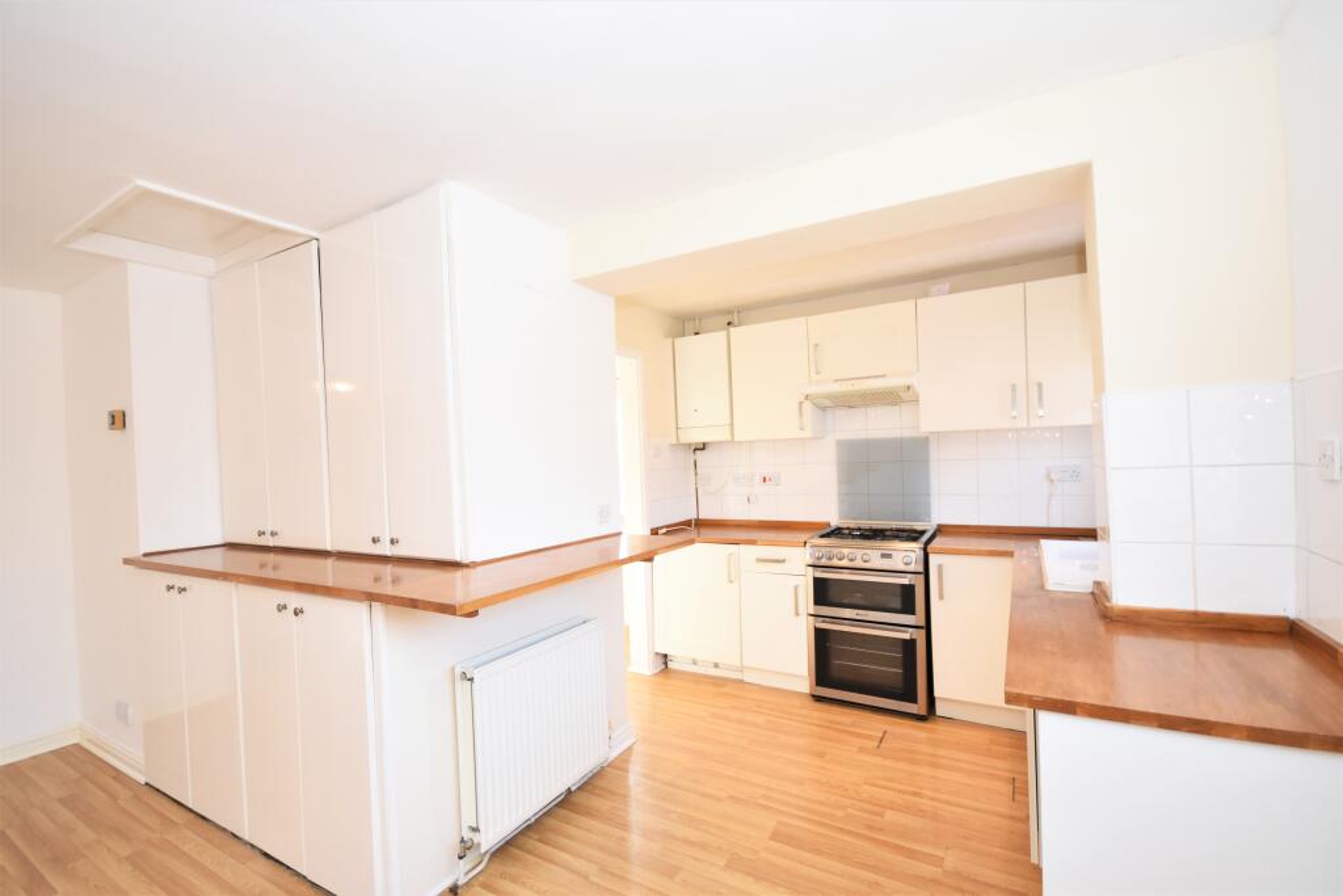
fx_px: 560
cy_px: 448
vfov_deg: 77.3
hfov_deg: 100.4
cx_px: 672
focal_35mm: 15
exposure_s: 1/200
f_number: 5
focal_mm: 10
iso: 800
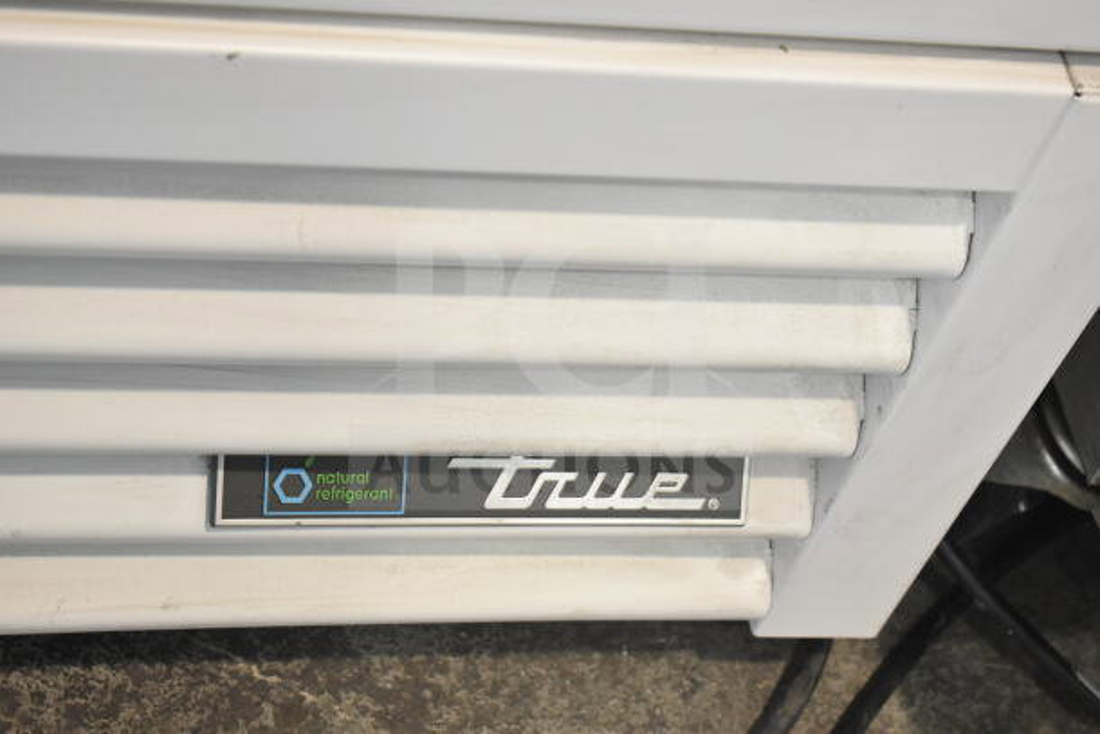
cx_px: 550
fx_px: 2521
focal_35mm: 82
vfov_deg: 16.6
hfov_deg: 24.6
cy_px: 367
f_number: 5.6
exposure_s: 1/100
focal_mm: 55
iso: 2000
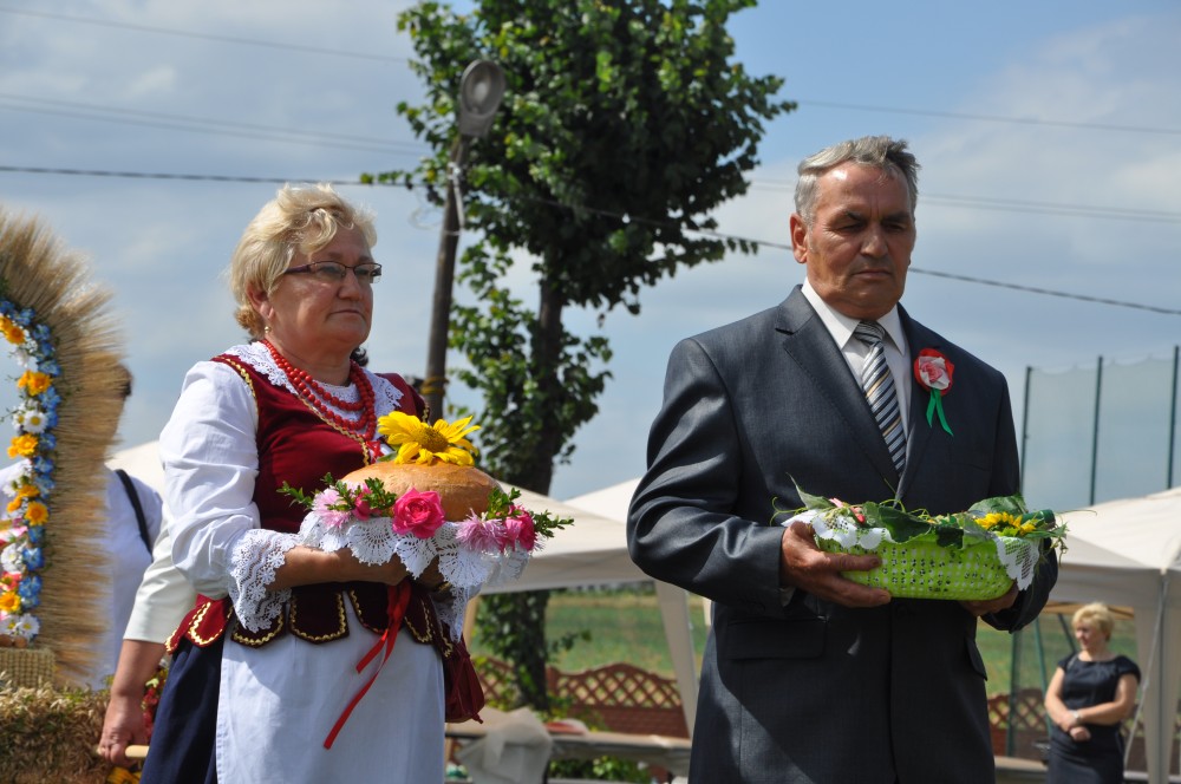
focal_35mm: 158
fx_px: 5160
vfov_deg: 8.7
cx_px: 590
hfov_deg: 13.1
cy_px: 392
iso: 200
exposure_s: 1/400
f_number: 10
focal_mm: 105
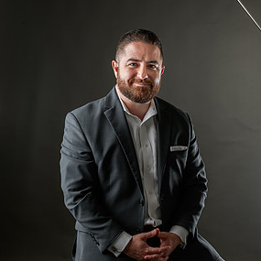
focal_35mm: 67
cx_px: 135
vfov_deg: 25.6
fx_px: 572
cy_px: 176
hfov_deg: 25.7
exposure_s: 1/200
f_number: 5
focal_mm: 50
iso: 100
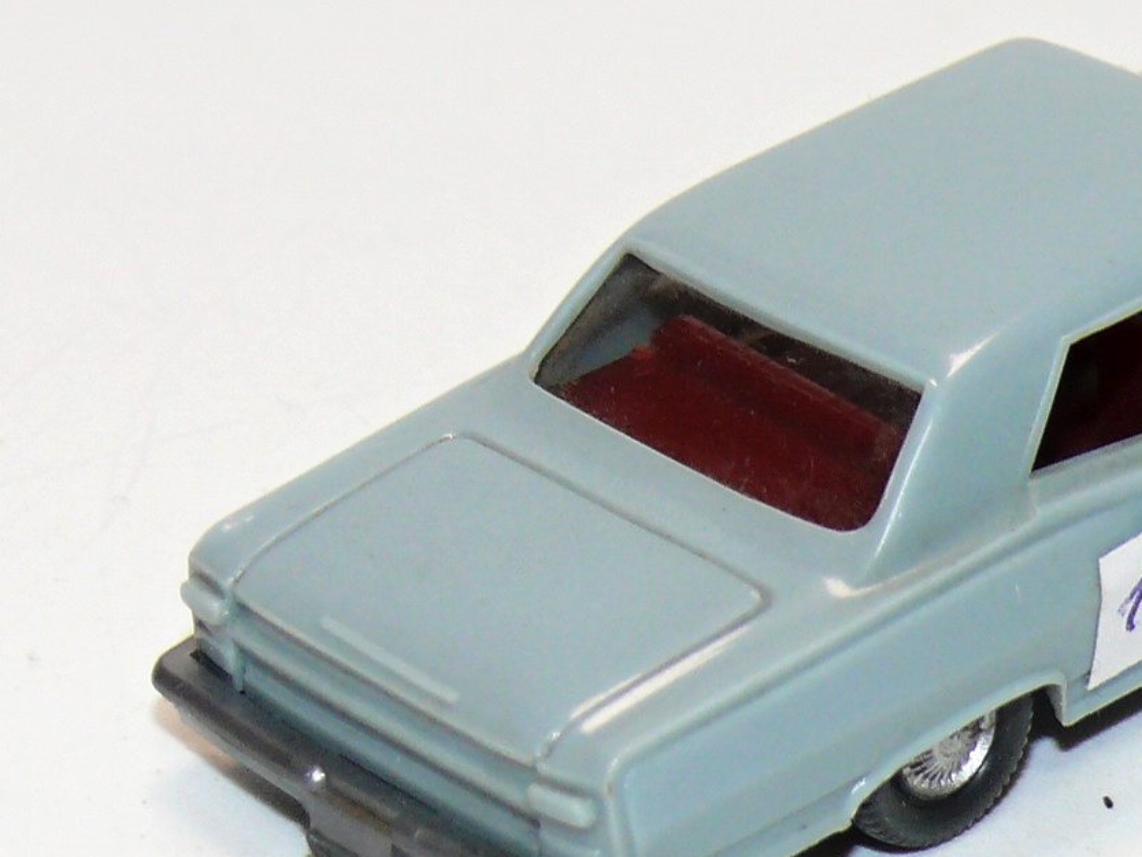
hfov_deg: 7.7
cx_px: 1084
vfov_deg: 5.8
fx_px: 8481
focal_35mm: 257
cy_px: 402
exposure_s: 1/30
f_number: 4
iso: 100
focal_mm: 15.9
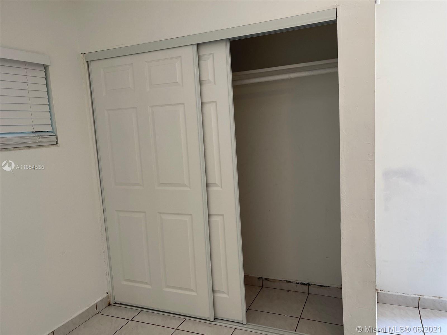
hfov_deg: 67.3
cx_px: 224
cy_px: 168
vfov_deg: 53.1
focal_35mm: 26
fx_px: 336
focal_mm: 5.1
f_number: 1.6
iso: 125
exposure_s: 1/120
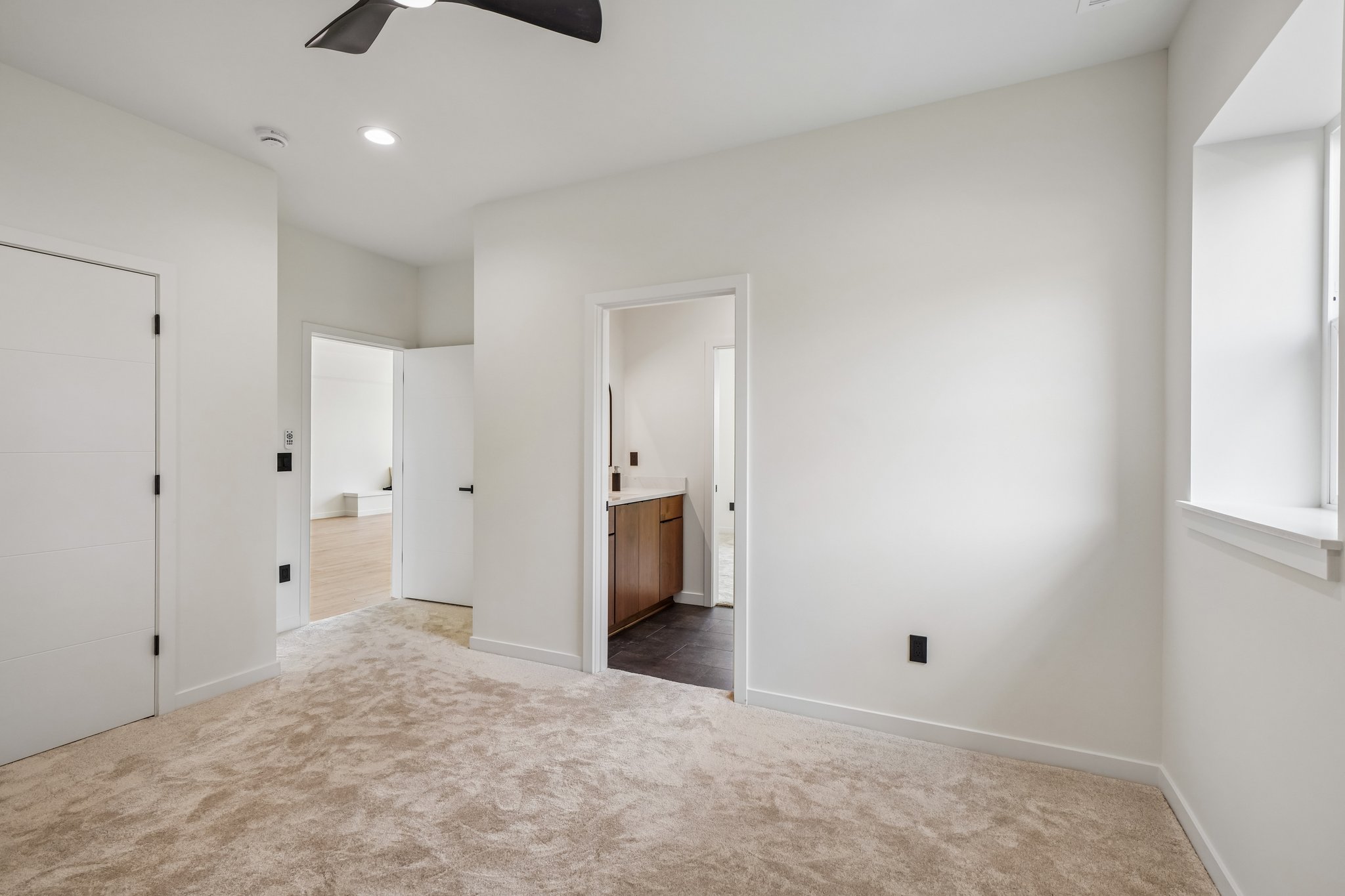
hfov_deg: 96.7
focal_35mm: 16
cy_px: 448
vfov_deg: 73.7
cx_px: 672
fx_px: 598
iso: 400
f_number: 8
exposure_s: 1/50
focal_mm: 16
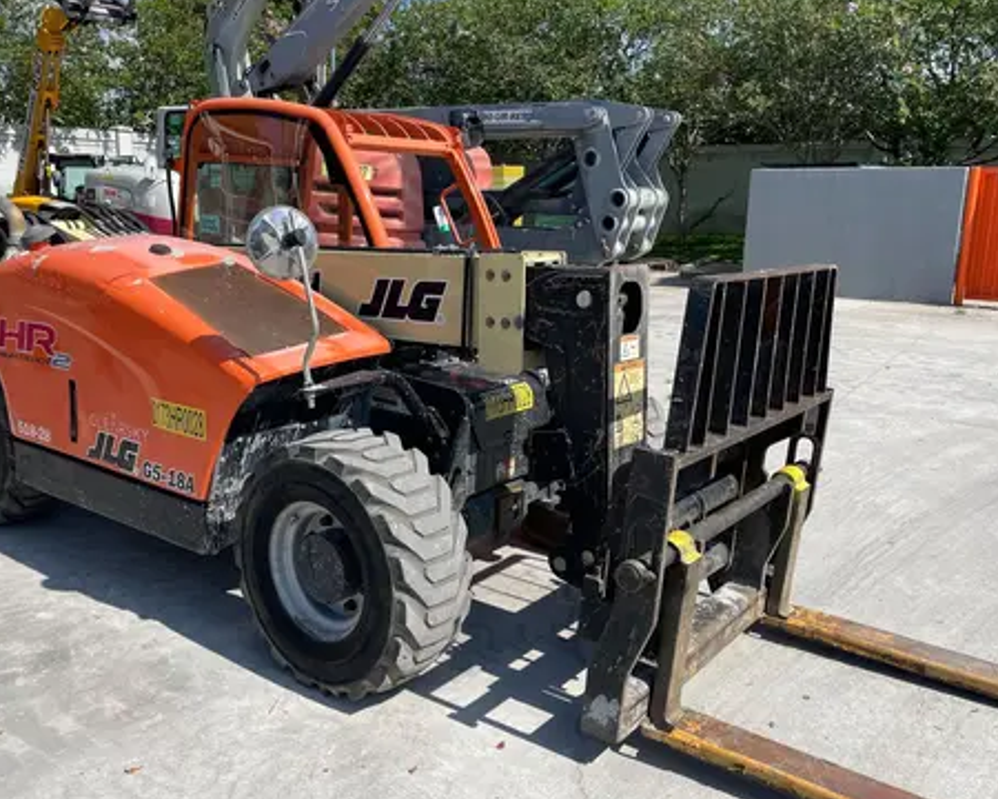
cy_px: 416
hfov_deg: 57.0
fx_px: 916
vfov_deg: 47.1
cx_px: 439
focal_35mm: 31
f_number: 1.6
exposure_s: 1/3125
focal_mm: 4.2
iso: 32
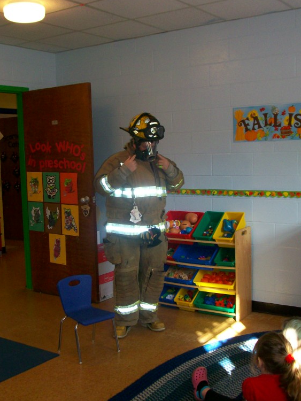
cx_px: 150
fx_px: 498
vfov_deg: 43.8
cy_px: 199
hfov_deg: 33.6
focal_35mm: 43
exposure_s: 1/65.1
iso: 160
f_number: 3.2
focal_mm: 7.1
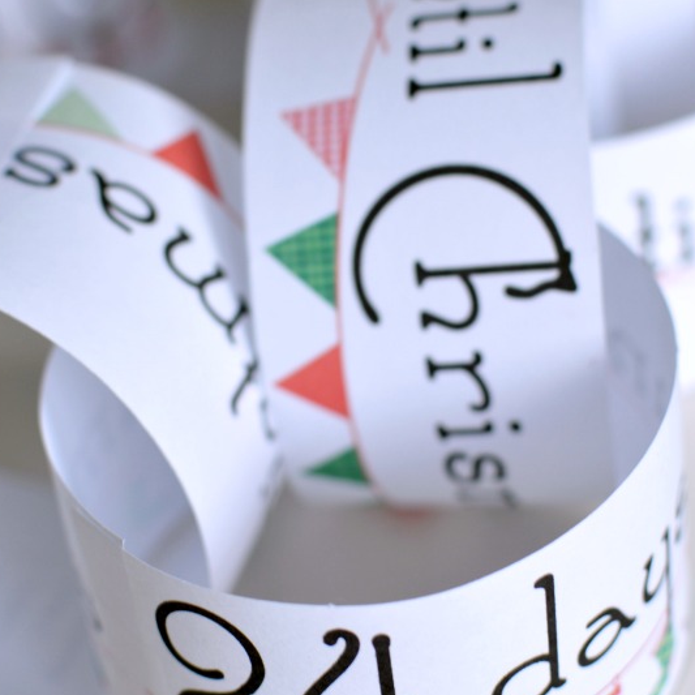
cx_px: 300
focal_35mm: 82
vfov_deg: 21.1
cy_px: 236
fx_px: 1858
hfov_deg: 21.2
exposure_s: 1/15
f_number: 4
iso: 100
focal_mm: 35
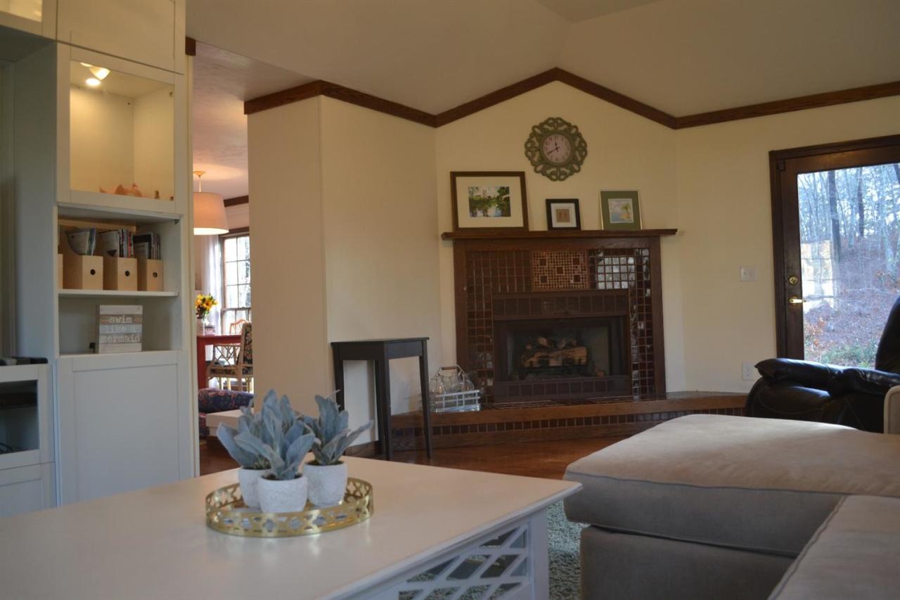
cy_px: 300
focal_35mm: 30
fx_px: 750
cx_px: 450
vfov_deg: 43.6
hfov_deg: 61.9
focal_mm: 20
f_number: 3.8
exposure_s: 1/50
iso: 400
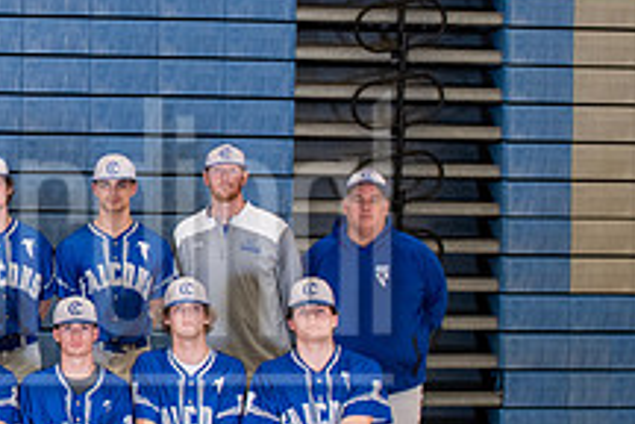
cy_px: 240
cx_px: -158
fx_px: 1658
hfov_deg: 20.1
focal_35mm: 94
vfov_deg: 14.5
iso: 1250
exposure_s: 1/250
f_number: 4
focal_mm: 24
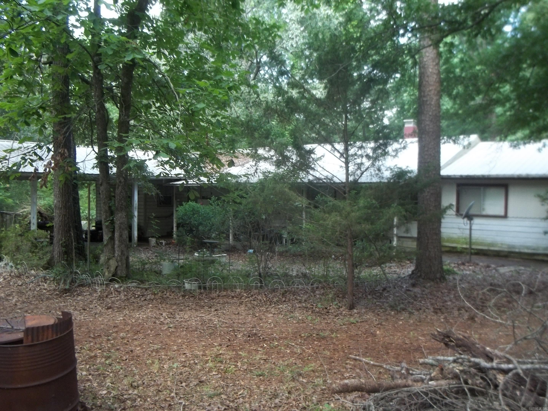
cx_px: 274
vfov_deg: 42.9
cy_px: 206
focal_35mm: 33
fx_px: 522
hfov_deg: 55.4
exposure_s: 1/80
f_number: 3.3
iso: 160
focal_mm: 5.9
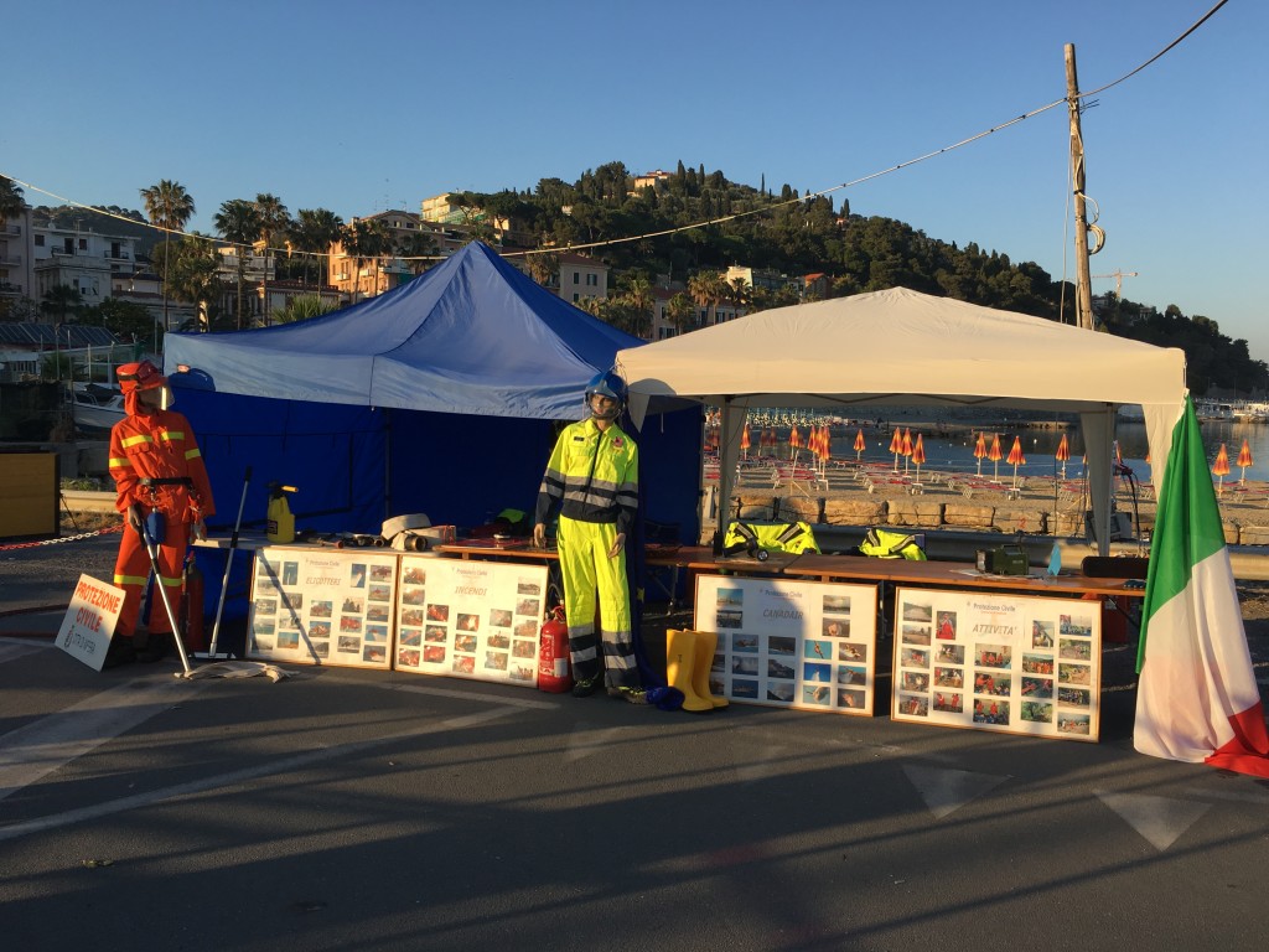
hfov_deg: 61.7
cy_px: 476
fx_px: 1063
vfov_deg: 48.2
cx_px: 634
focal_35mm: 29
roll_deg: +0.0
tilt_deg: -4.0
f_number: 2.2
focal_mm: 4.15
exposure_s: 1/801
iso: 25
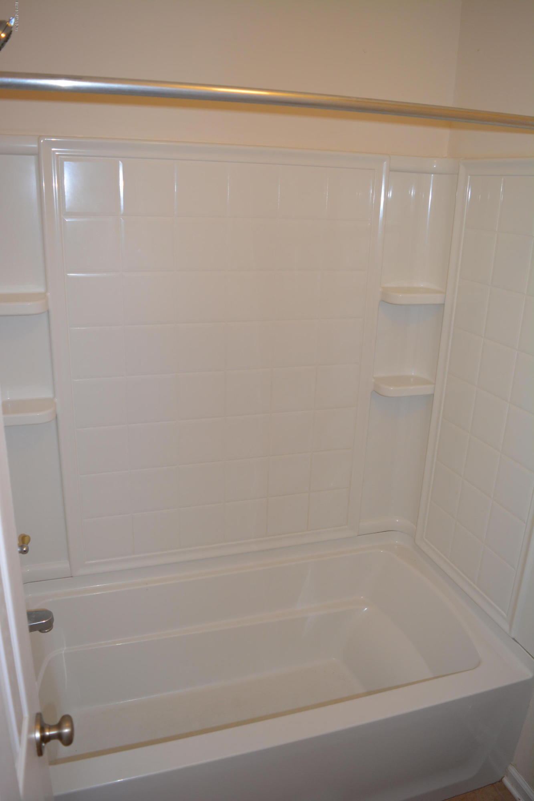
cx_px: 267
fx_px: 601
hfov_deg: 47.9
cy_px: 400
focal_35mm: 27
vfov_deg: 67.4
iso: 400
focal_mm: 18
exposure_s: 1/80
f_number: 3.5
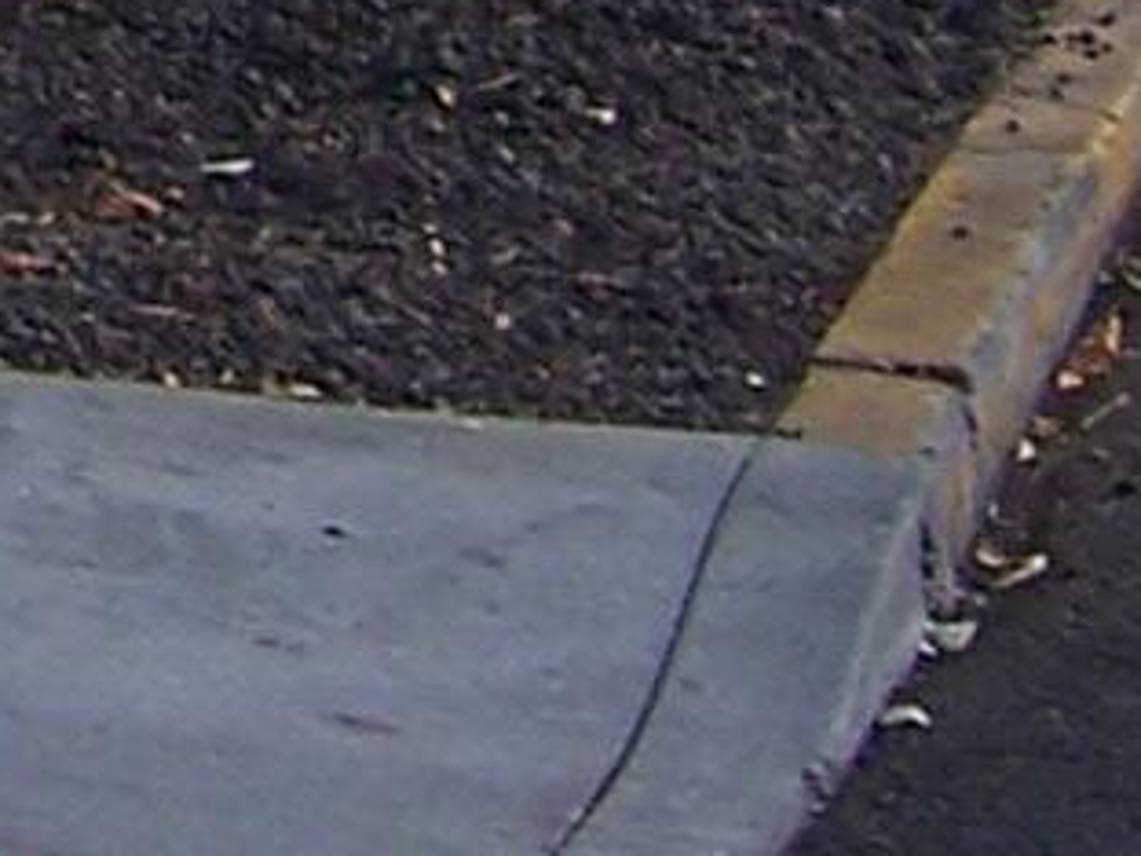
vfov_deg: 5.5
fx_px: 8043
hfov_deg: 7.0
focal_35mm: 244
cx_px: -2710
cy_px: -2217
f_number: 3.4
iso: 80
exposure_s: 1/60
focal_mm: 5.5
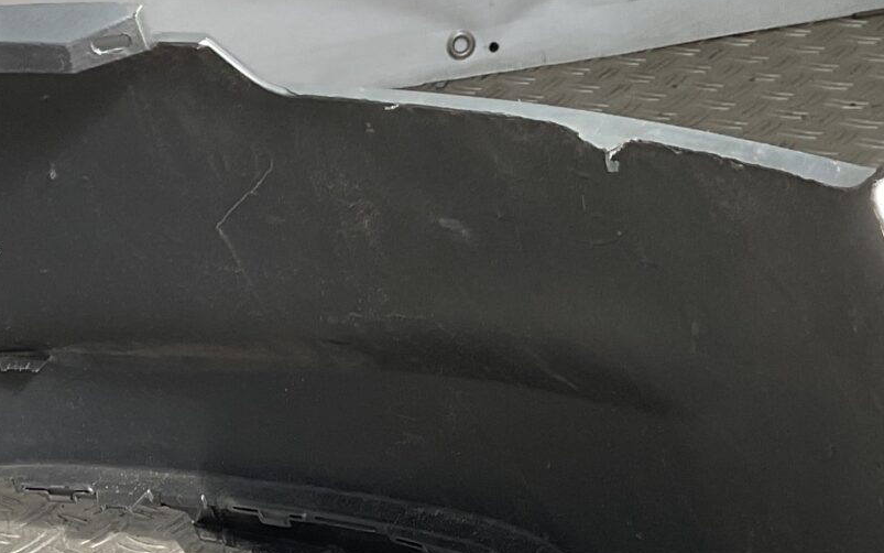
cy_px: 681
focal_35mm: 98
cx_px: 153
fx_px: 2361
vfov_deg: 13.0
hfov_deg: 20.9
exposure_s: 1/473
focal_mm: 3
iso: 16
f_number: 1.8
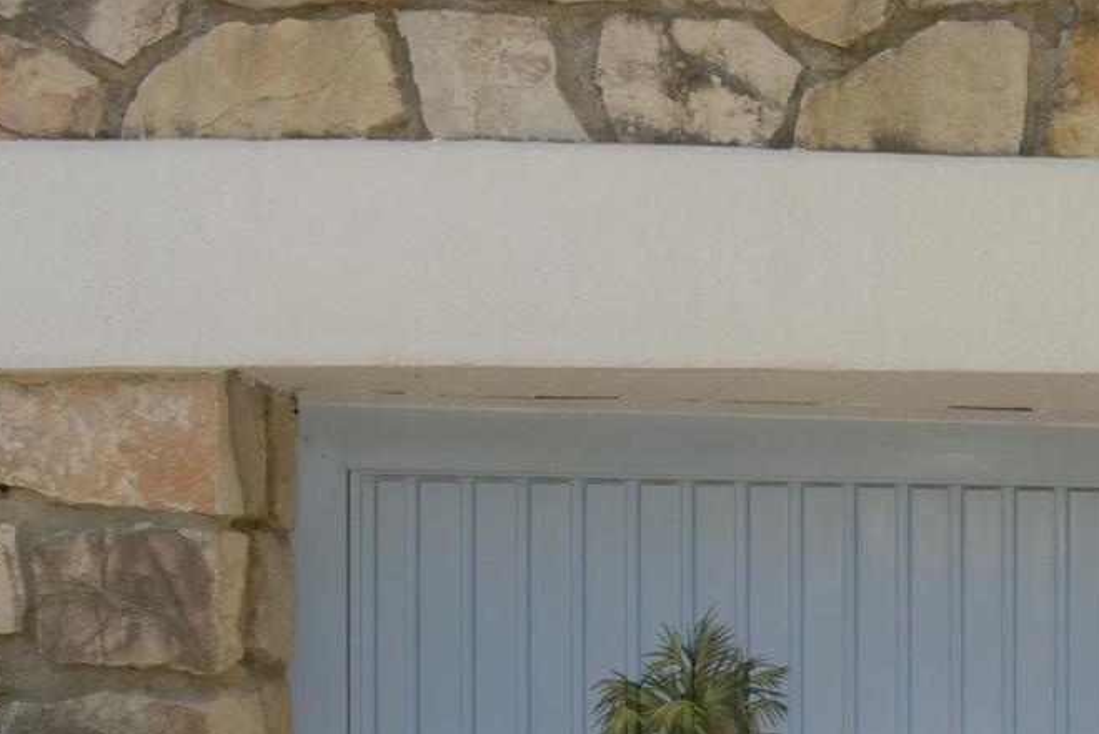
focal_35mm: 96
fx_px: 2932
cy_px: 877
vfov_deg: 13.9
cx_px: 1054
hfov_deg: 20.6
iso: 125
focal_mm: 22
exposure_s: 1/100
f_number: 10
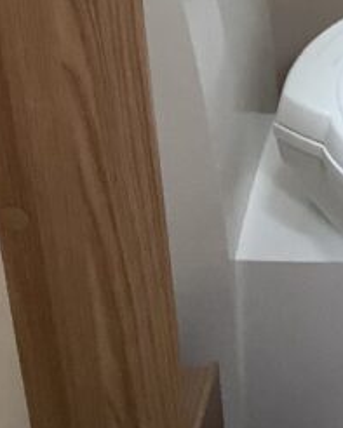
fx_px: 1598
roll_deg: +0.4
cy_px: -209
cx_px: 512
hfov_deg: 11.7
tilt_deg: -25.6
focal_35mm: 126
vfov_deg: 14.3
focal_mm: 3.3
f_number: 2.4
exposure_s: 1/60
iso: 160
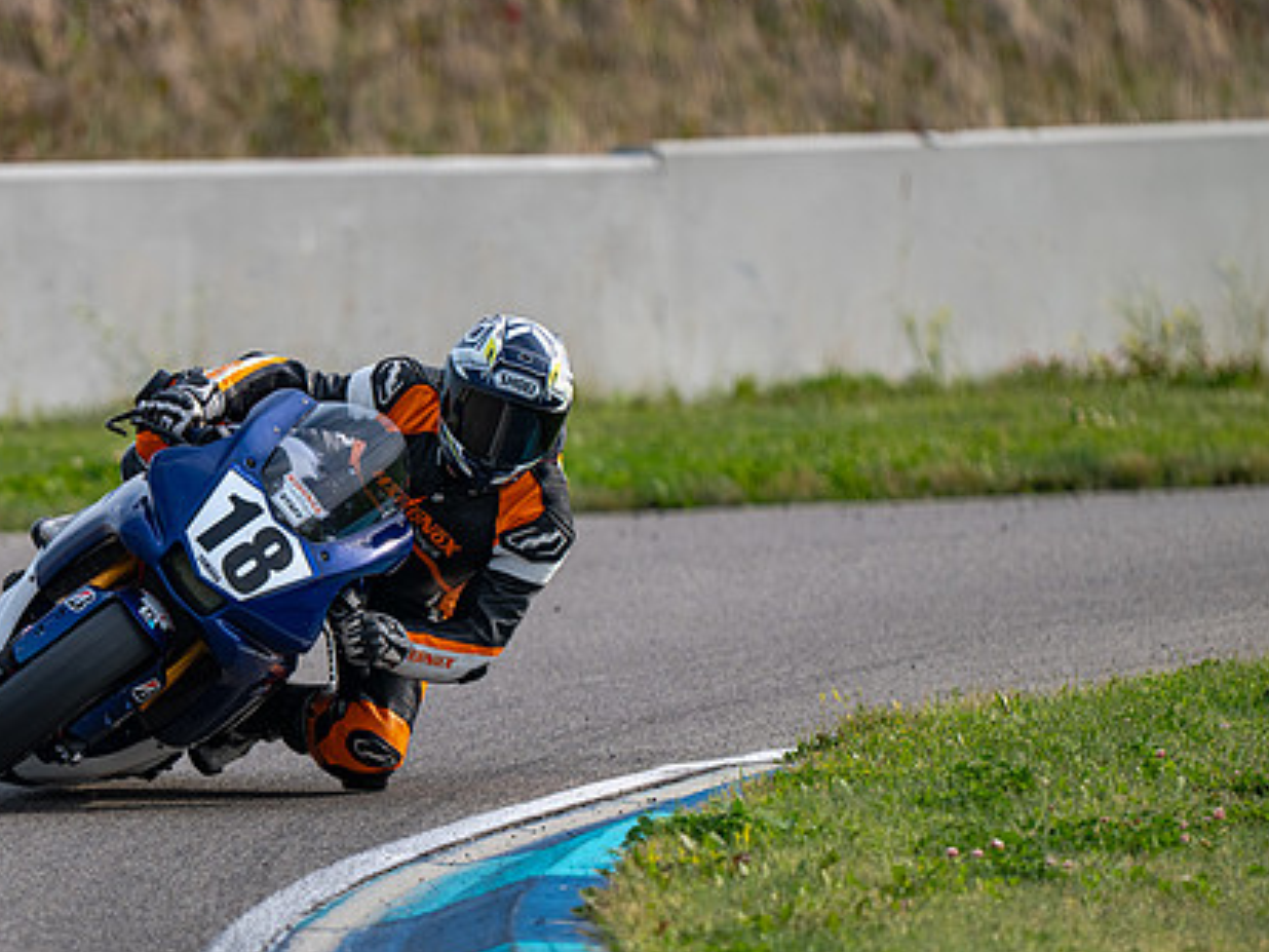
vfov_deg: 1.8
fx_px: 29767
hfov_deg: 2.4
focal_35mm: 812
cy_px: 525
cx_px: 403
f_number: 6.3
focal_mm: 600
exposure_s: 1/1250
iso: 320
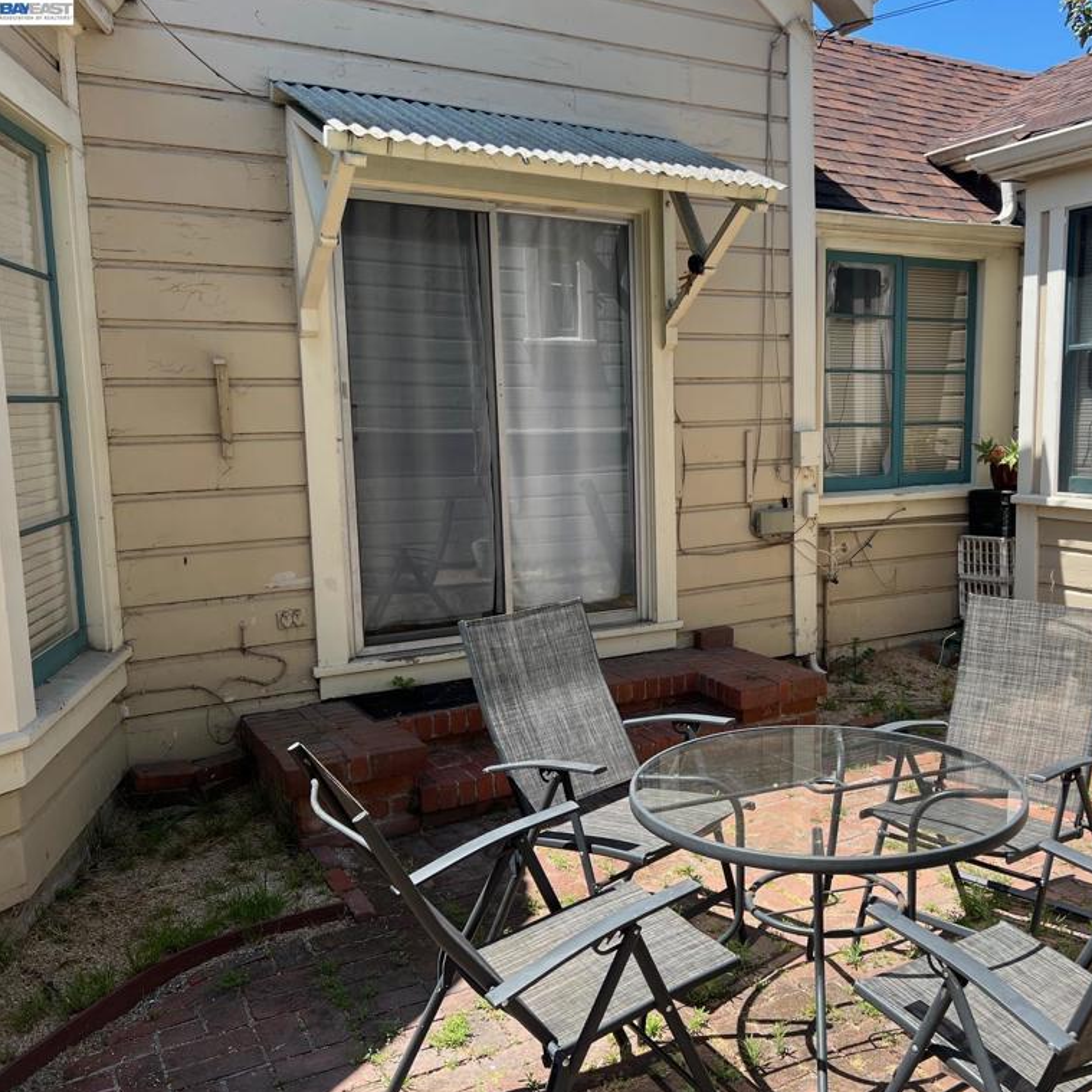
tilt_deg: -8.2
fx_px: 1106
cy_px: 548
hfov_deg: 51.7
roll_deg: +0.8
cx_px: 712
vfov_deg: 52.5
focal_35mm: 31
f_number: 1.5
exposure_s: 1/1838
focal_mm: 5.7
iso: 50
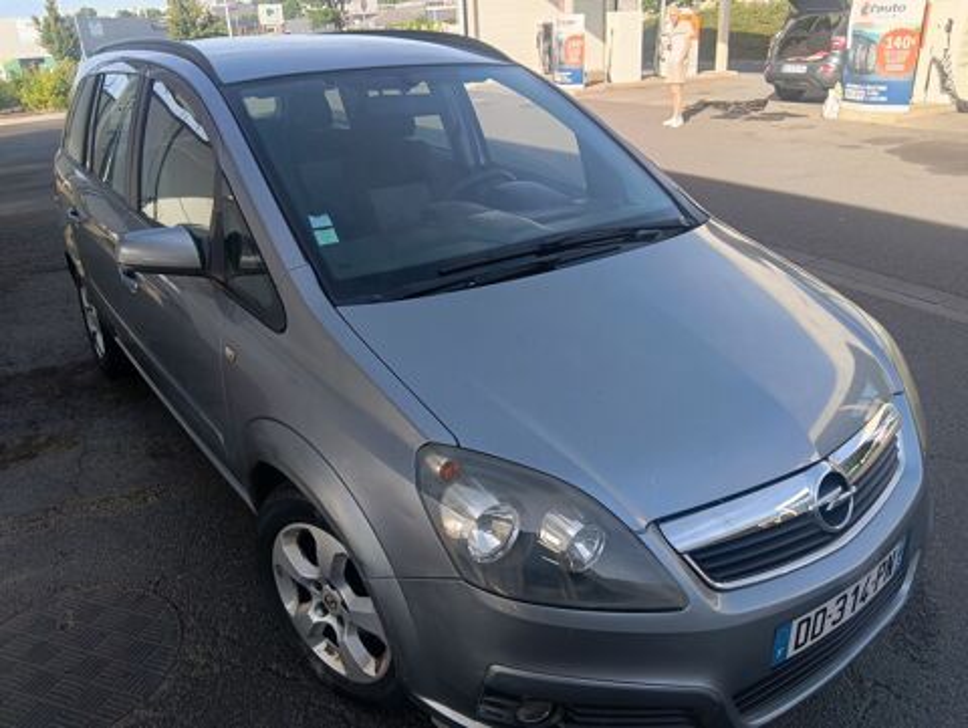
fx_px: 728
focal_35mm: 26
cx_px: 484
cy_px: 364
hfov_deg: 67.2
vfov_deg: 53.1
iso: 50
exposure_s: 1/156
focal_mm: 3.96
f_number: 1.8
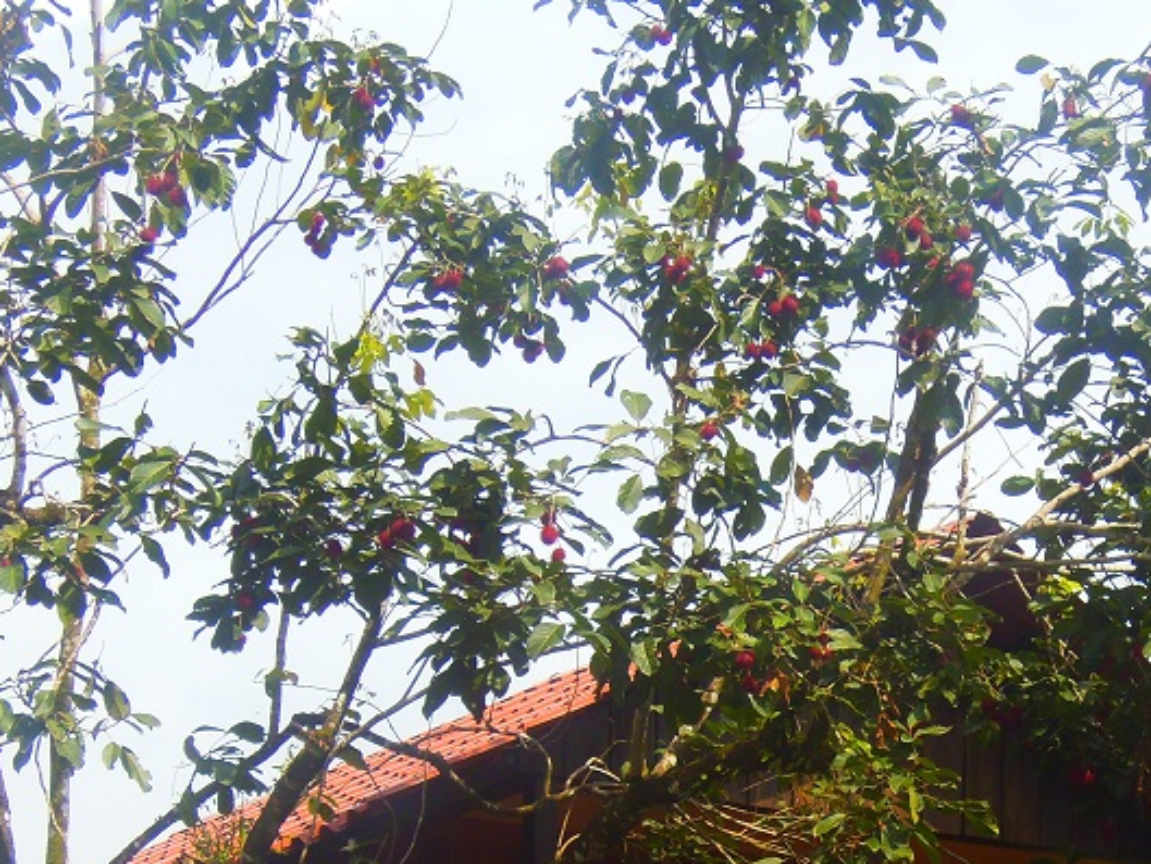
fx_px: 3326
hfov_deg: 19.5
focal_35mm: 100
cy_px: 760
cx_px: 816
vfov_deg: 14.7
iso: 64
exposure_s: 1/500
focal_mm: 9.1
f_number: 3.8
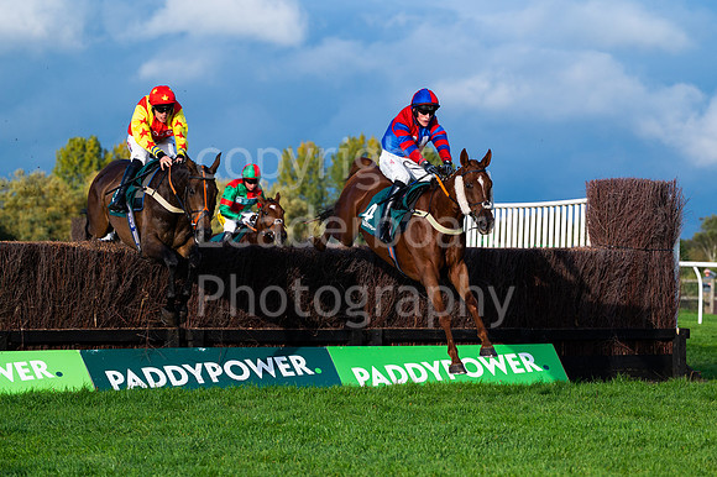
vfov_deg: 10.4
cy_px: 215
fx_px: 2625
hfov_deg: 15.6
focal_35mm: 132
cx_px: 394
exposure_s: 1/3200
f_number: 4
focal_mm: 120
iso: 400
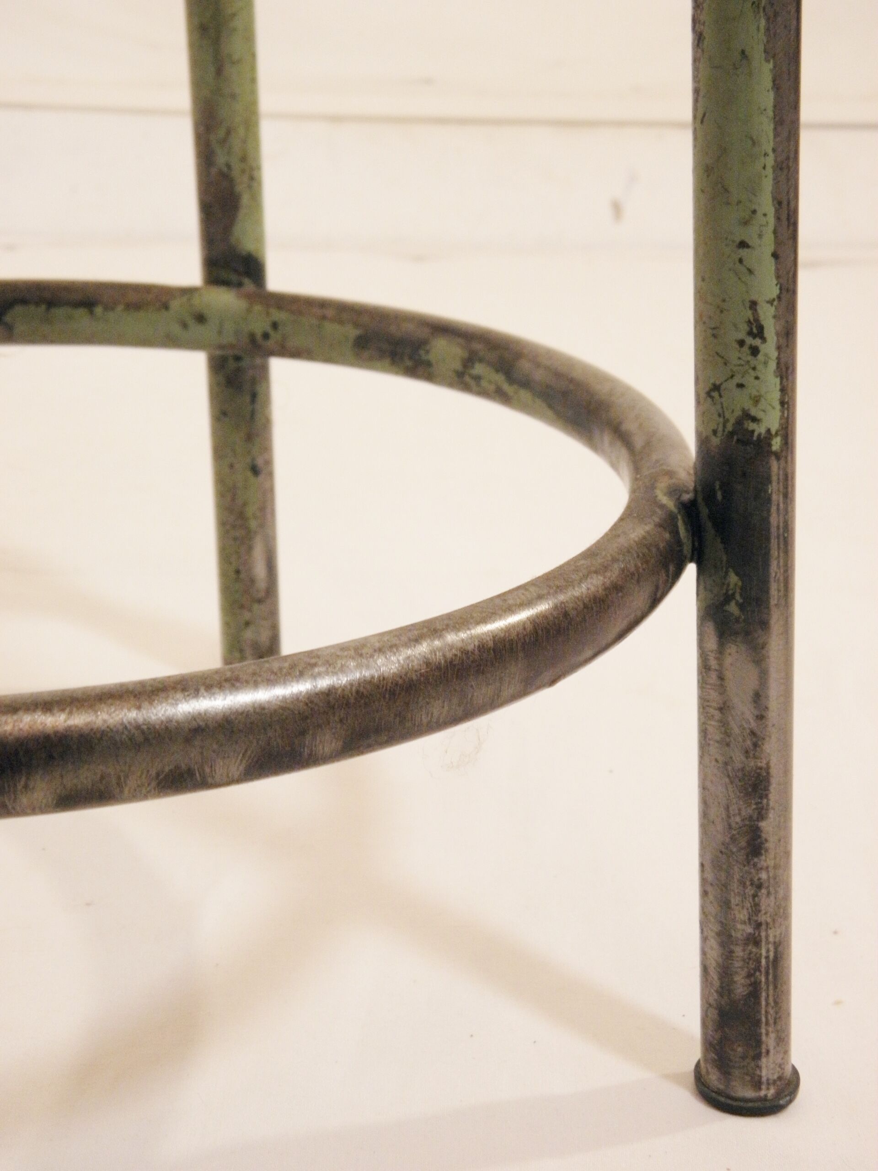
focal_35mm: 54
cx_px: 439
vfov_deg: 35.5
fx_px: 1826
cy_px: 586
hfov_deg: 27.0
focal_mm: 9.7
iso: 200
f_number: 4.1
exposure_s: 1/25
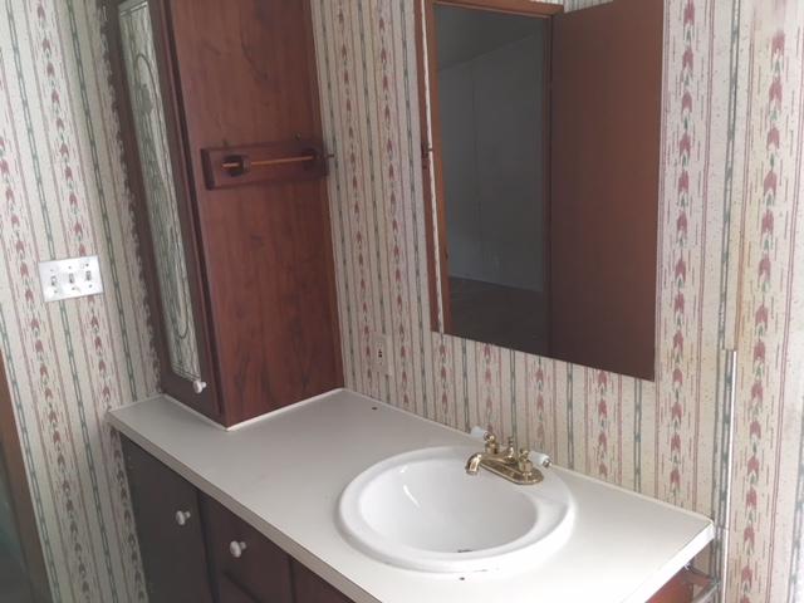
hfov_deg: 61.7
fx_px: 674
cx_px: 402
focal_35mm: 29
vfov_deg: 48.2
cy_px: 302
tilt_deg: -14.6
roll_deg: +5.1
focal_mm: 4.15
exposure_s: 1/30
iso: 32
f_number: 2.2
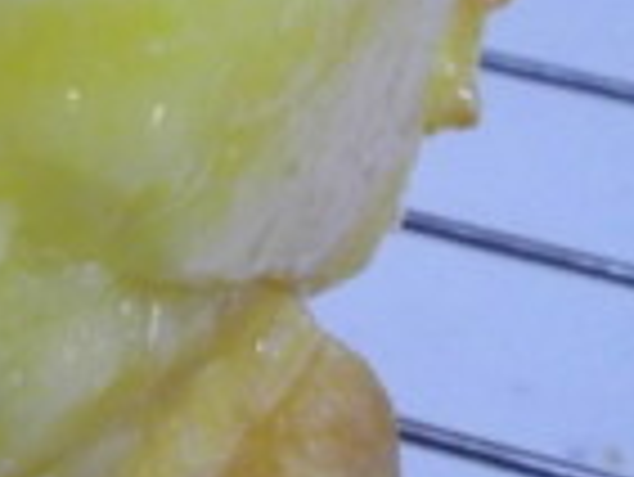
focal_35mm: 102
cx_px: -112
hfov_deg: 18.3
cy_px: -40
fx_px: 1870
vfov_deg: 14.2
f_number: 3.5
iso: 800
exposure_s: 1/60
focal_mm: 5.8
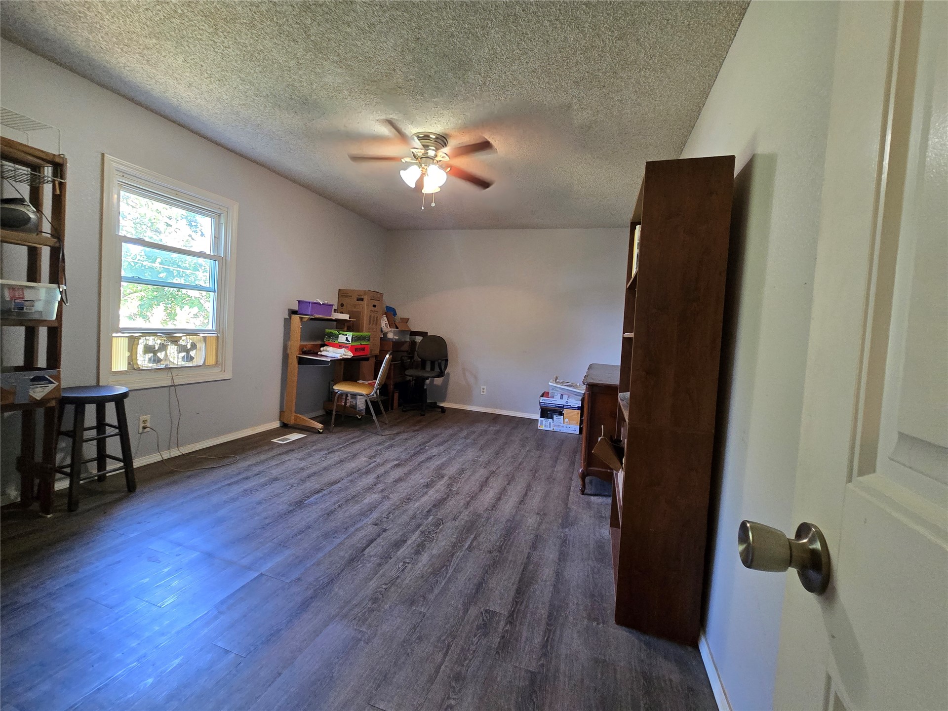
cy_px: 356
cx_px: 474
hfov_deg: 106.2
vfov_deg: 89.9
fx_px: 356
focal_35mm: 13
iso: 640
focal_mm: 2.2
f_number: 2.2
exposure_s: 1/60
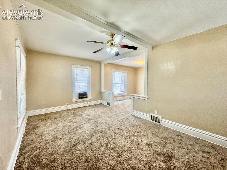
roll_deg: -0.5
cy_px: 85
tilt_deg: +2.0
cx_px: 114
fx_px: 92
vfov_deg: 85.7
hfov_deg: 102.1
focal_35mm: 14
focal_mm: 2.22
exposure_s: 1/120
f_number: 2.2
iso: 160
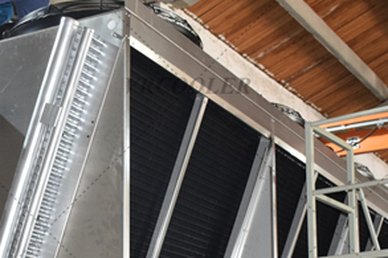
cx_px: 114
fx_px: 883
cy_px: 297
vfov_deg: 16.1
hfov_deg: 24.6
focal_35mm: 82
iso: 2000
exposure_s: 1/60
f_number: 3.5
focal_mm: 20
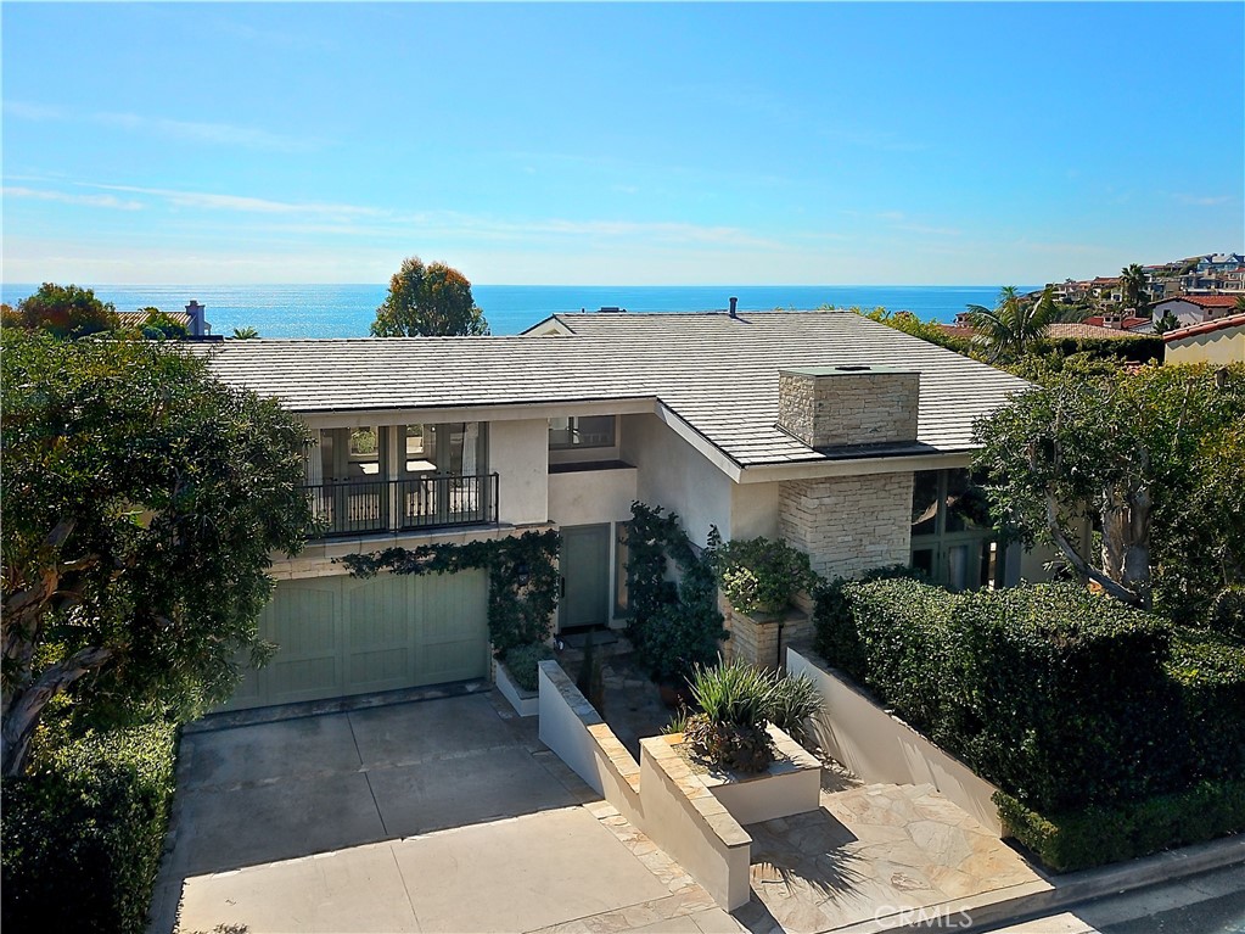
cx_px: 622
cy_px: 467
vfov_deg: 53.1
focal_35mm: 26
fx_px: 935
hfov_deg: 67.3
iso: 100
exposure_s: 1/926
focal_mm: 4.73
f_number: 2.2
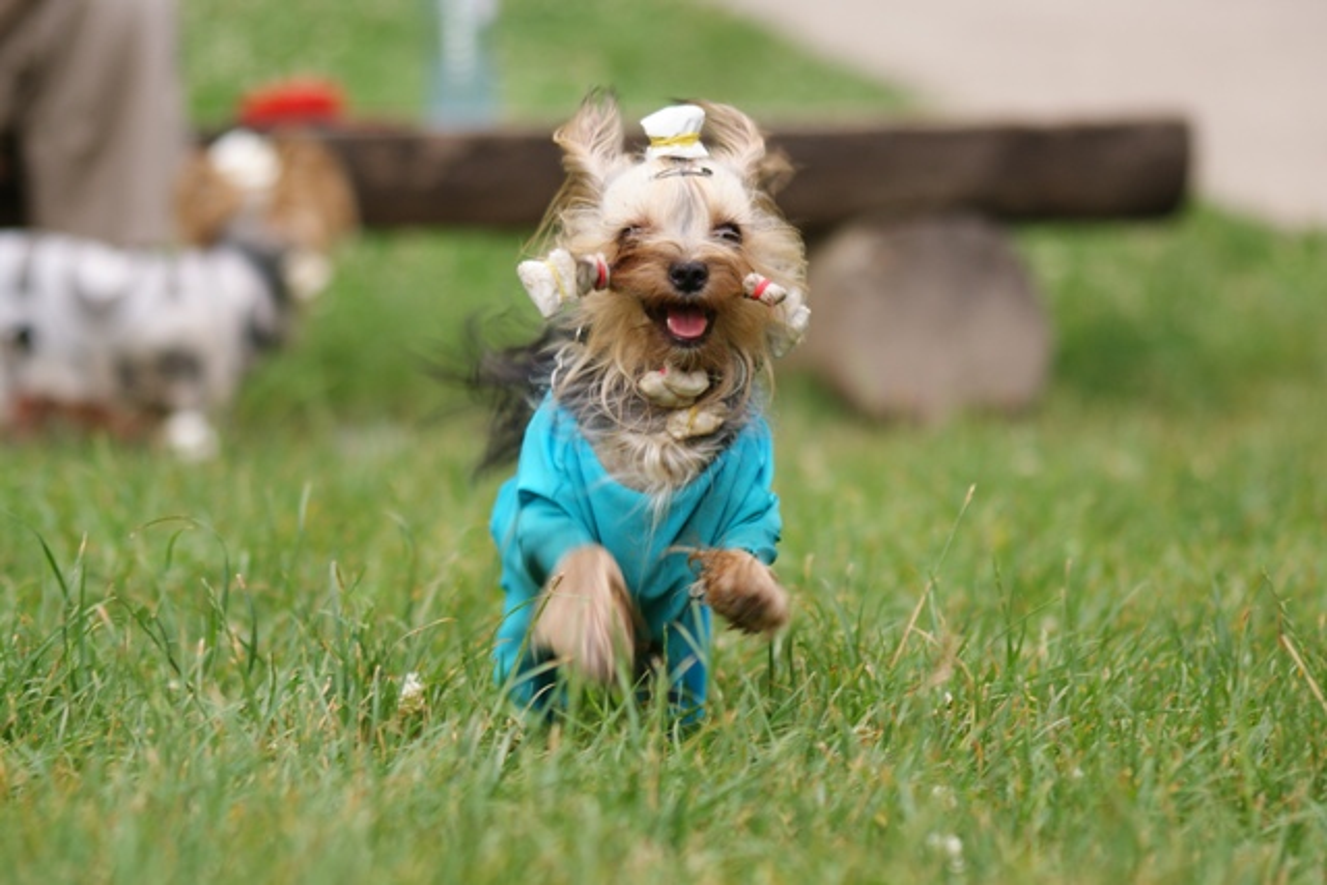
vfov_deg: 7.6
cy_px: 442
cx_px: 664
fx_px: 6636
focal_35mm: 180
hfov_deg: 11.4
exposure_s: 1/200
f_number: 4
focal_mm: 120
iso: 100
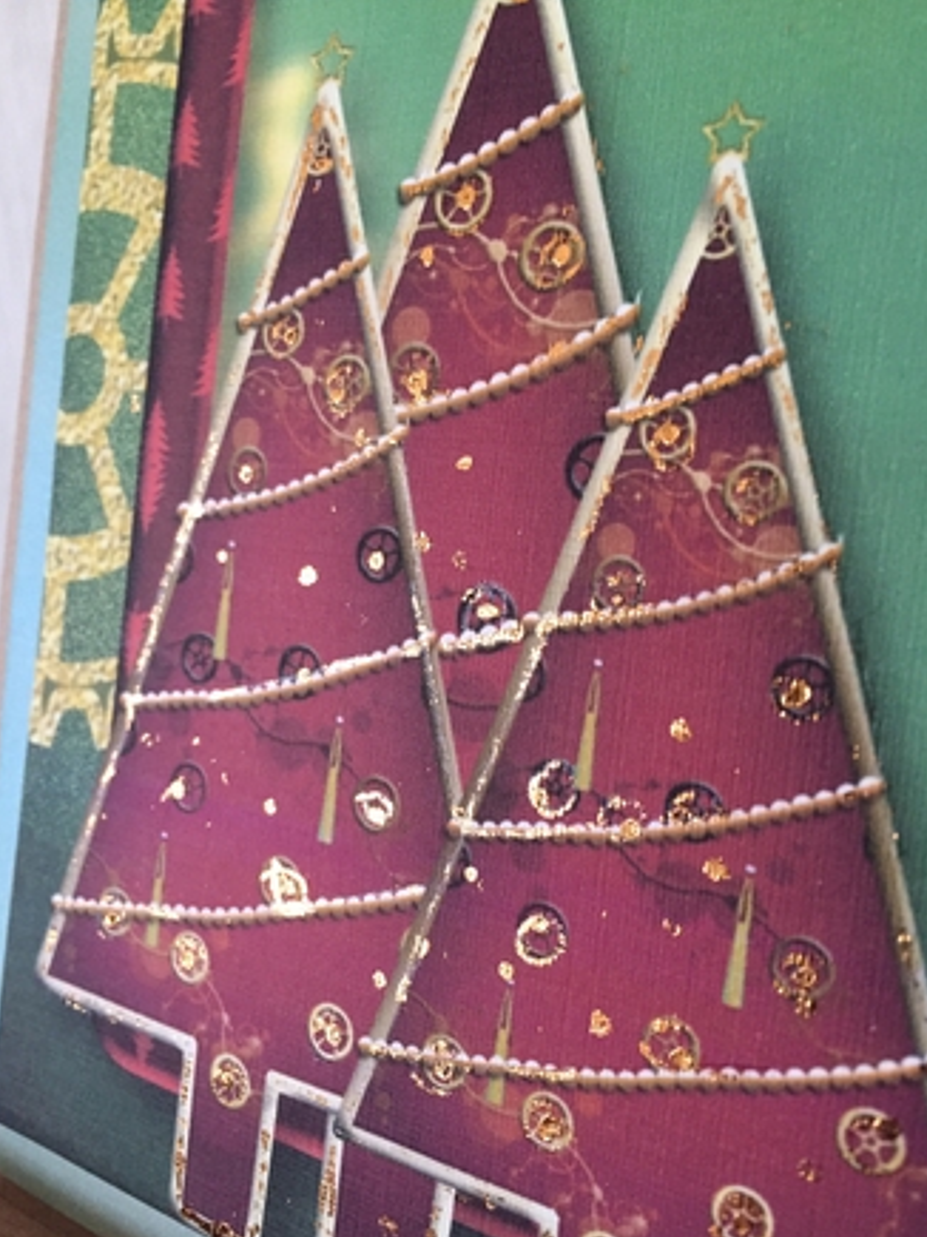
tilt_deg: -16.0
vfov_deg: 60.0
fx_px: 1072
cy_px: 637
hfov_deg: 46.8
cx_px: 468
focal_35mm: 30
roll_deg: +1.5
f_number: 2.2
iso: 250
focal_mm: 4.15
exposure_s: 1/20
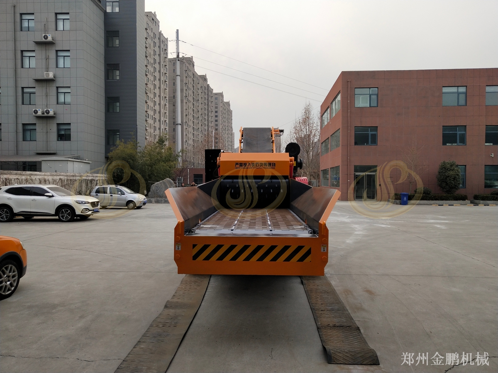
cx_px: 249
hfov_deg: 60.0
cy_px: 186
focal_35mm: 30
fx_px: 432
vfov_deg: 46.8
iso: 85
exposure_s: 1/566
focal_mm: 3.95
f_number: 1.8
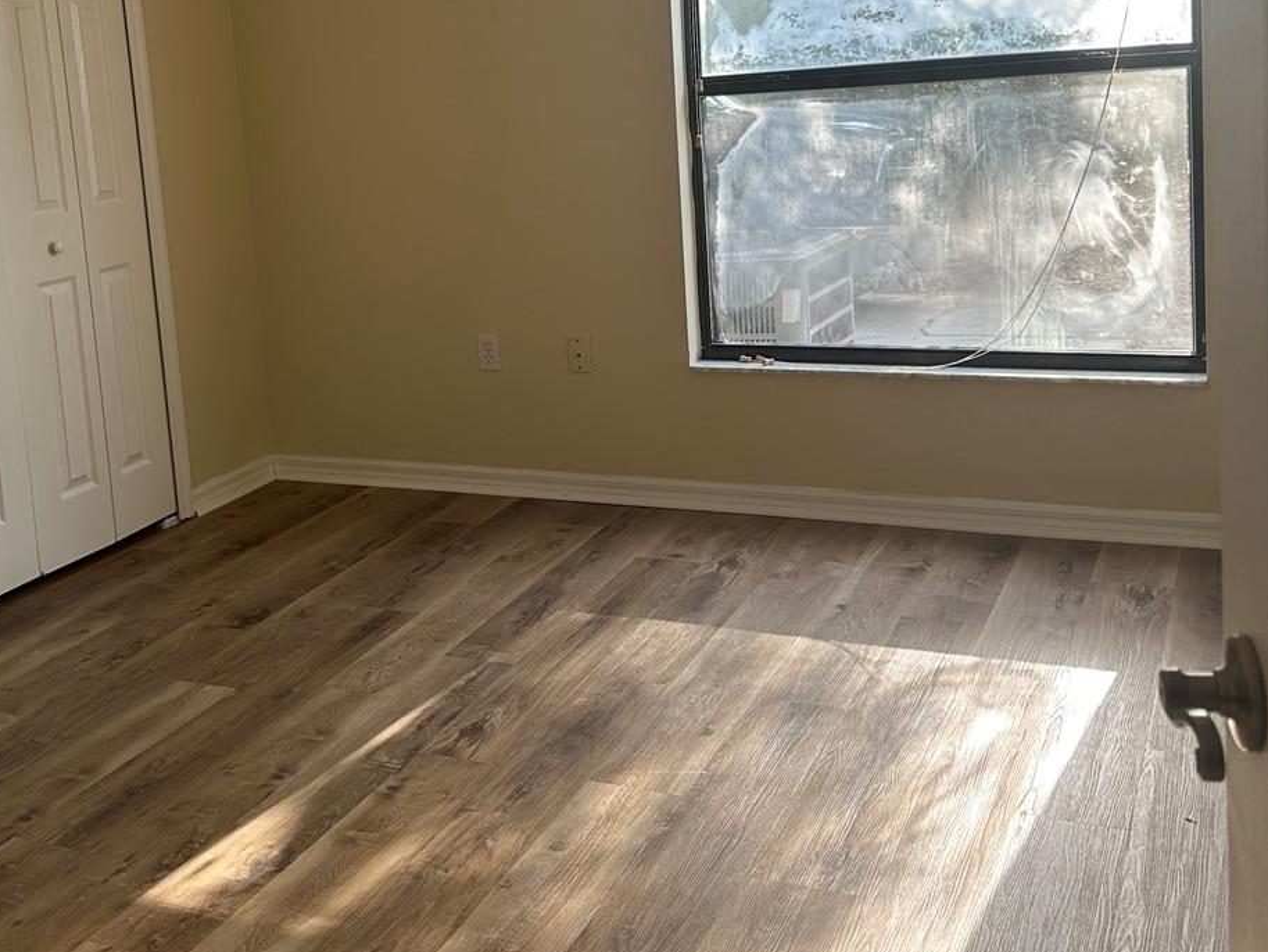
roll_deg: +4.7
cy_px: 273
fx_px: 1539
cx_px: 434
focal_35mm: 42
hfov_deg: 44.2
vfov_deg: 33.9
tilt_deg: -7.6
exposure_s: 1/180
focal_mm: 6.86
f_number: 1.78
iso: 80
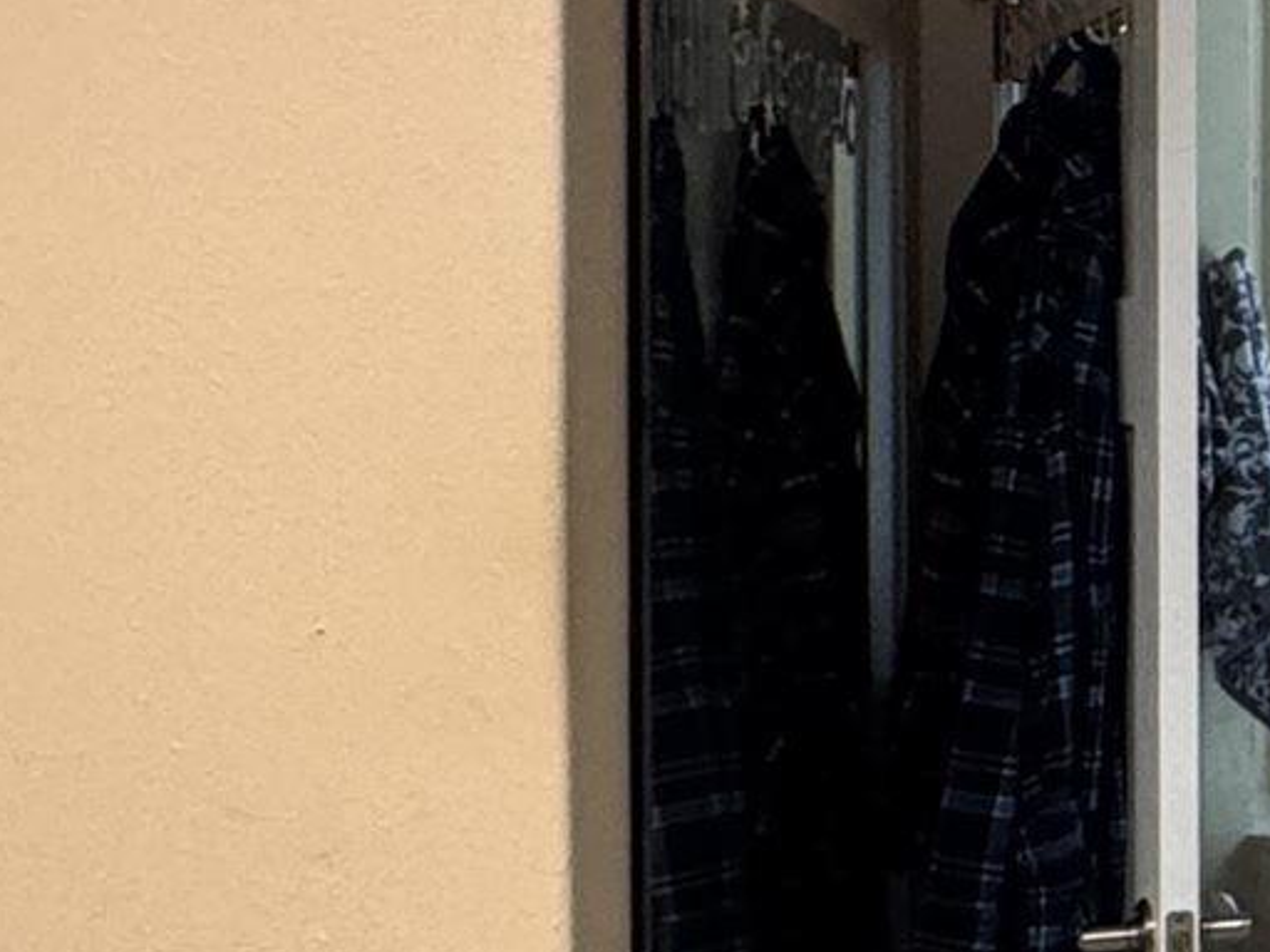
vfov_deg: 17.6
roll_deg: -0.7
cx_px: 2289
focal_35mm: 84
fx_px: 3082
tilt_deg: -1.6
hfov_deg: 18.3
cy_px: 414
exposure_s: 1/60
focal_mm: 2.22
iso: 200
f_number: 2.2
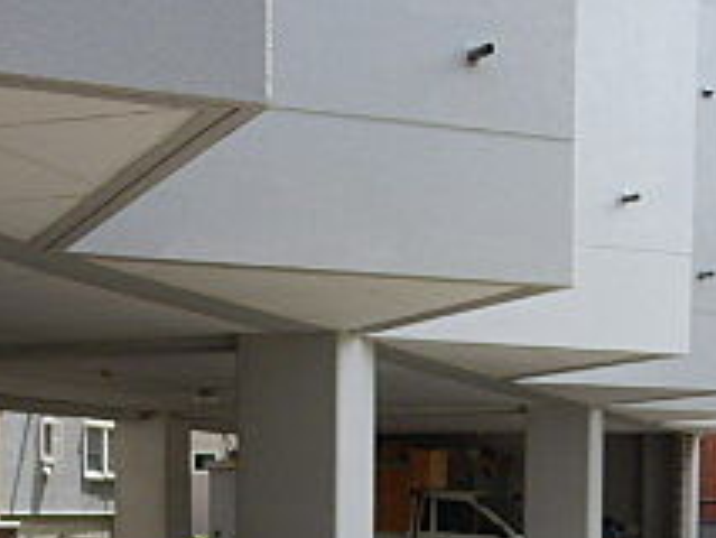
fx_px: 1490
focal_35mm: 72
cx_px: 370
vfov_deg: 19.5
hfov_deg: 27.0
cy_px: 612
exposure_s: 1/640
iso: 125
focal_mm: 4.3
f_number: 2.8
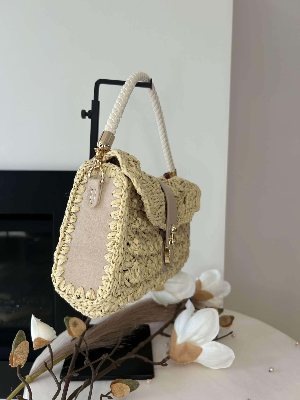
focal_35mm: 26
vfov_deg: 67.3
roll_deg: -0.4
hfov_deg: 53.1
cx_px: 150
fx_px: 300
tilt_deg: -5.2
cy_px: 200
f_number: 1.5
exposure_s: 1/120
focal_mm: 5.7
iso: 64
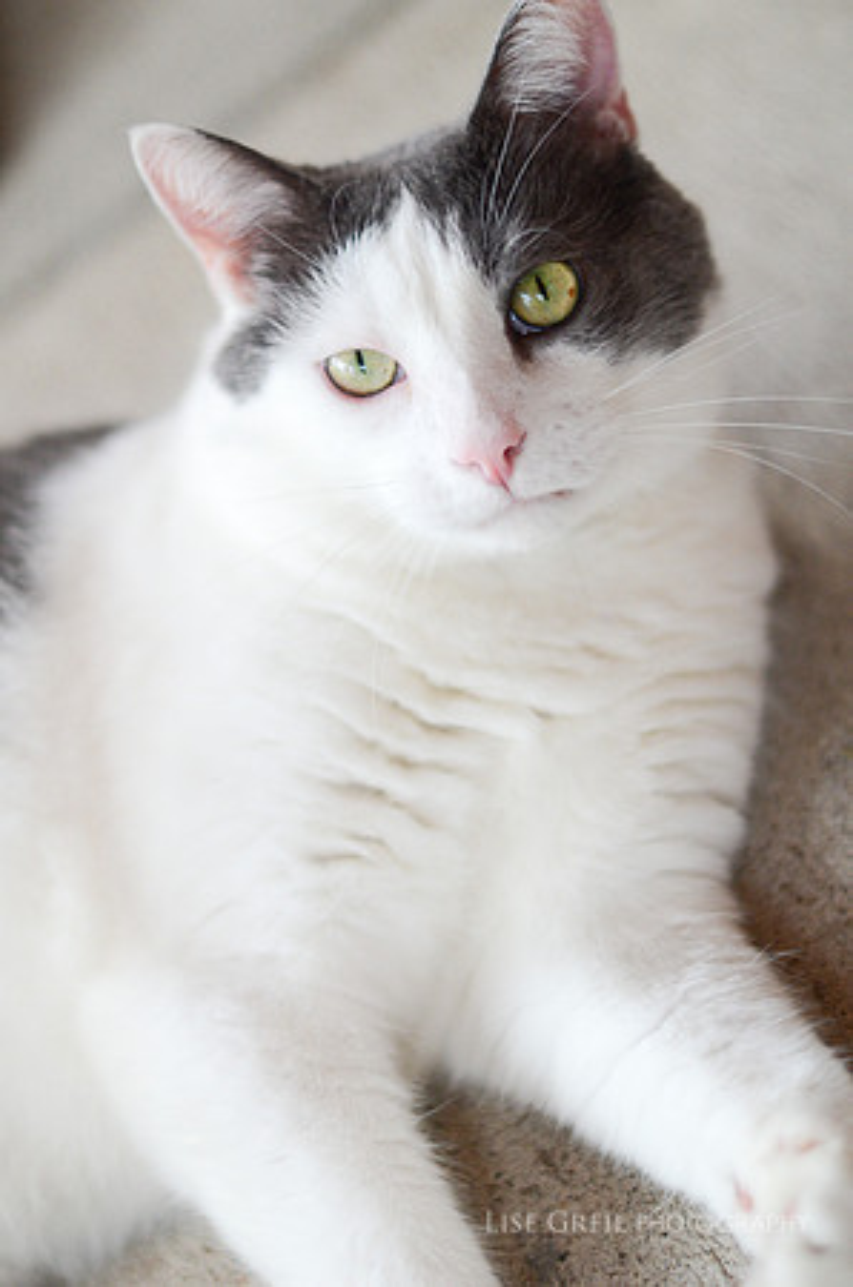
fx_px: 2678
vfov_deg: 27.0
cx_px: 426
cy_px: 644
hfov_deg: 18.1
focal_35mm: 75
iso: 800
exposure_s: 1/2000
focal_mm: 50
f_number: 1.8
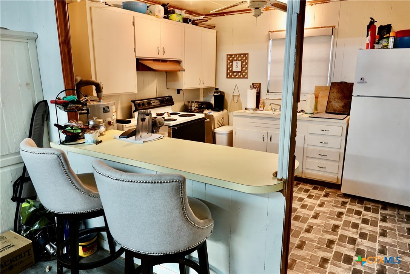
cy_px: 137
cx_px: 205
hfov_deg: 73.7
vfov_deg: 53.1
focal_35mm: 24
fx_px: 273
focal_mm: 8.8
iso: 200
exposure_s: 1/30
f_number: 2.4
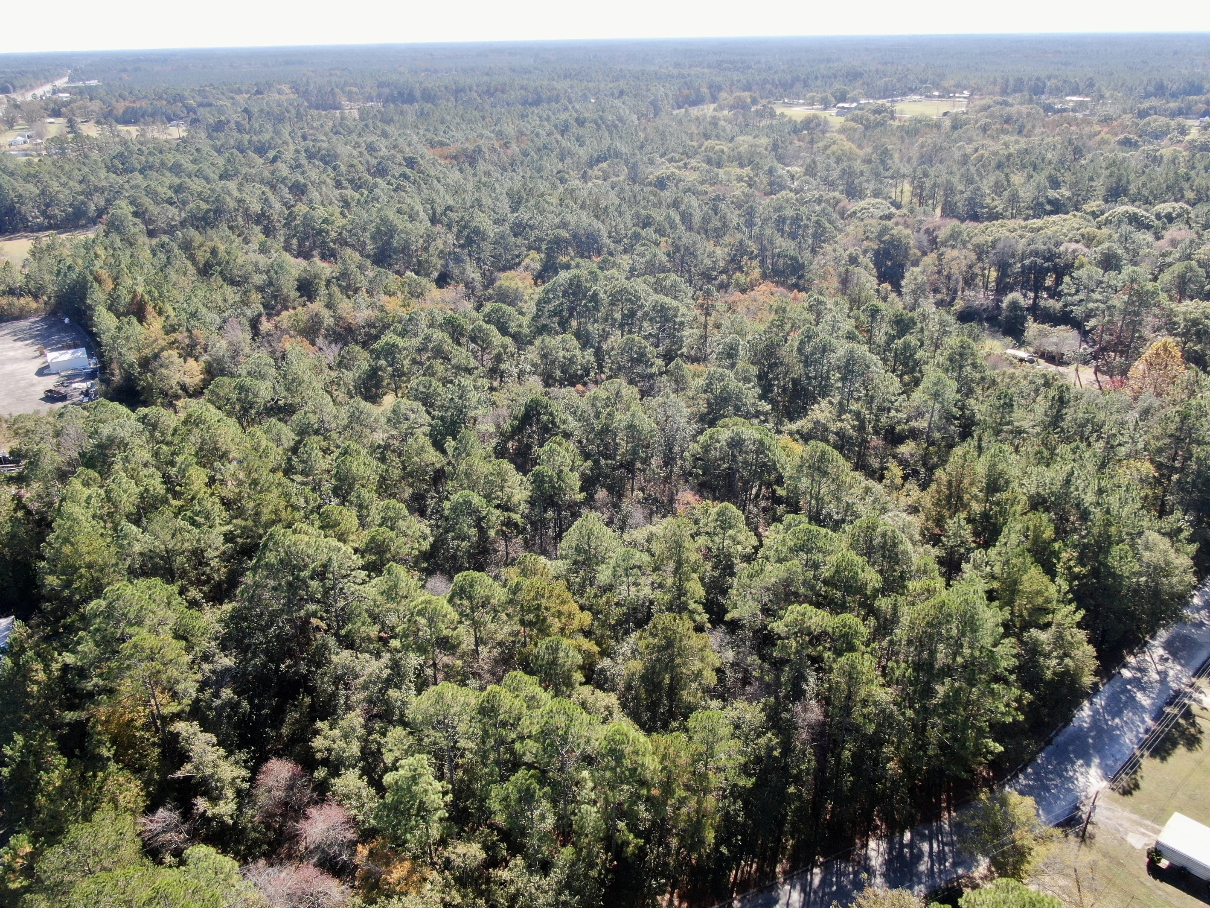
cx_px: 603
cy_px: 476
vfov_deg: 53.0
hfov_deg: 67.3
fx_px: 909
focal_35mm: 26
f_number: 2.8
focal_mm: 4.39
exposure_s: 1/500
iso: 100
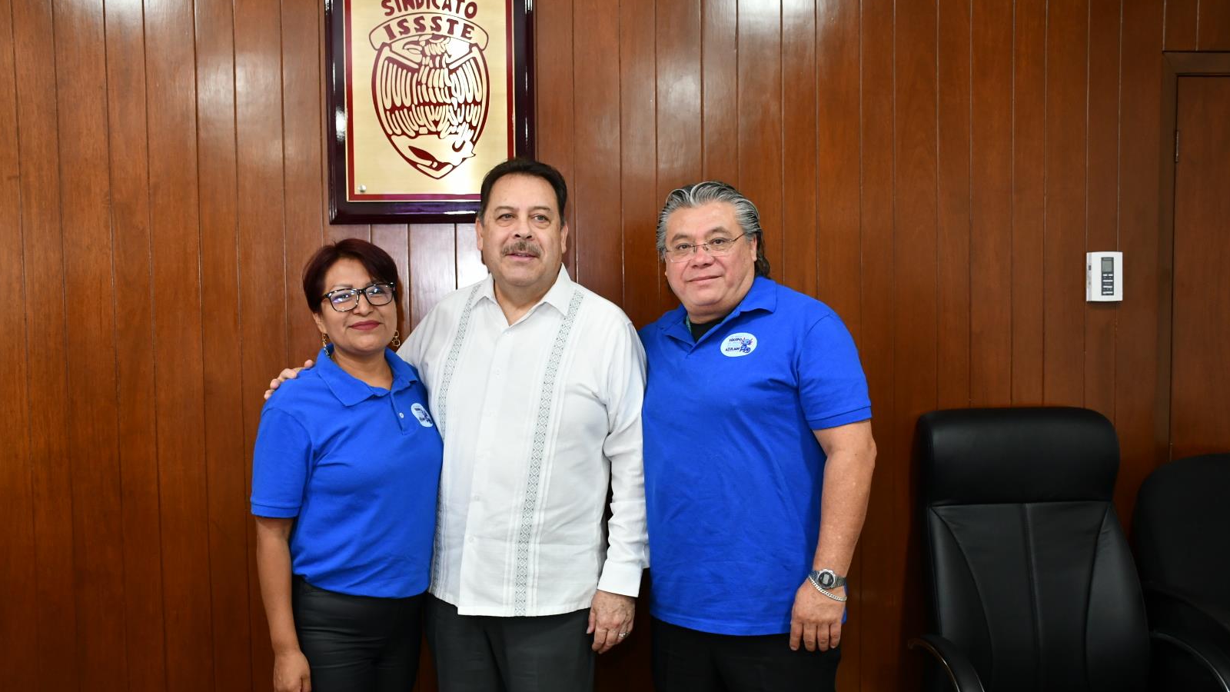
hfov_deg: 56.6
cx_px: 620
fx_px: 1142
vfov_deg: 33.7
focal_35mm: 35
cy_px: 383
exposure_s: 1/60
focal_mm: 22
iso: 1000
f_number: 4
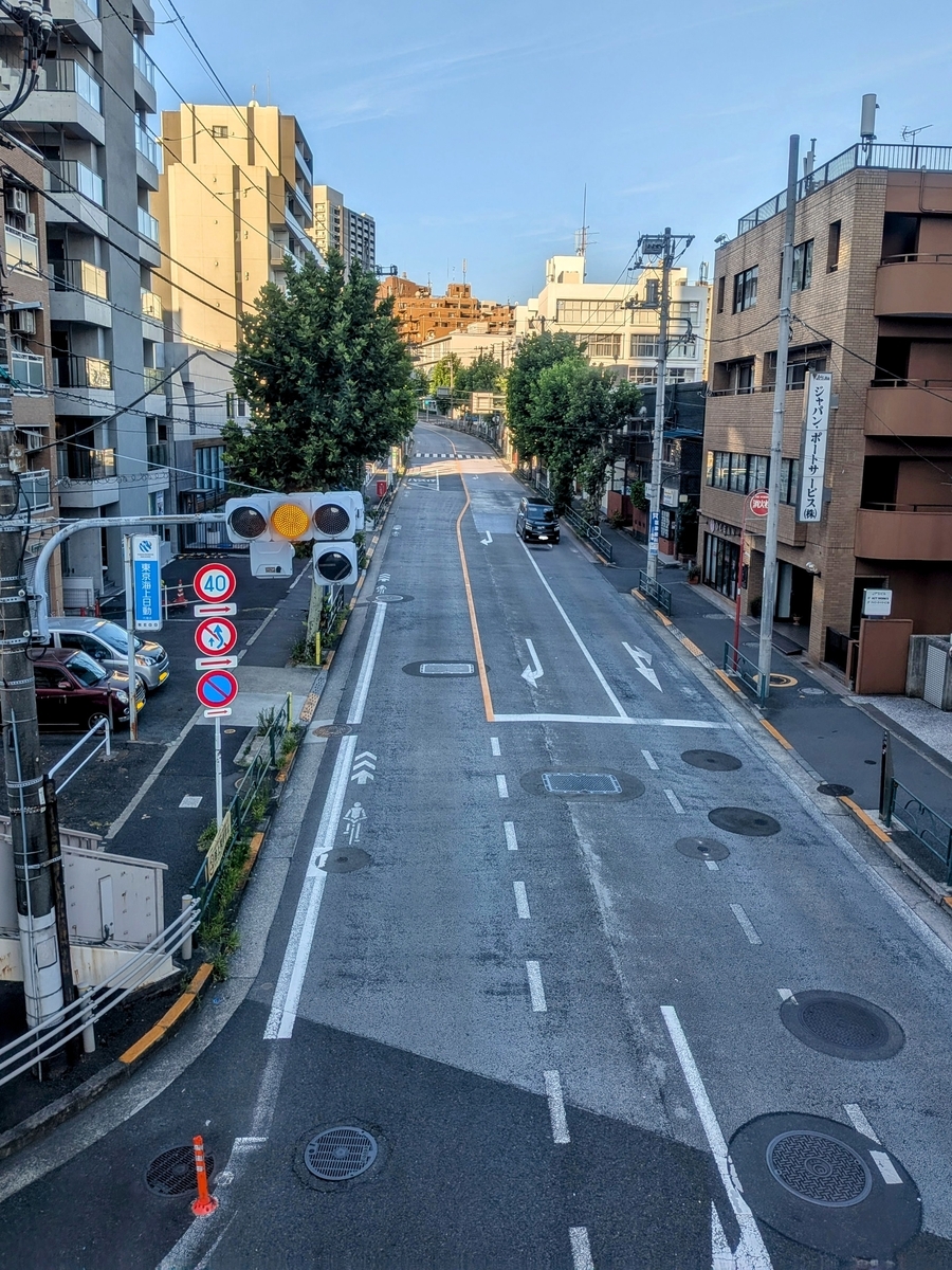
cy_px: 635
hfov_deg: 56.8
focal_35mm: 24
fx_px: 880
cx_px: 476
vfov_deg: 71.6
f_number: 1.7
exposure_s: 1/1527
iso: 27
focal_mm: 4.53
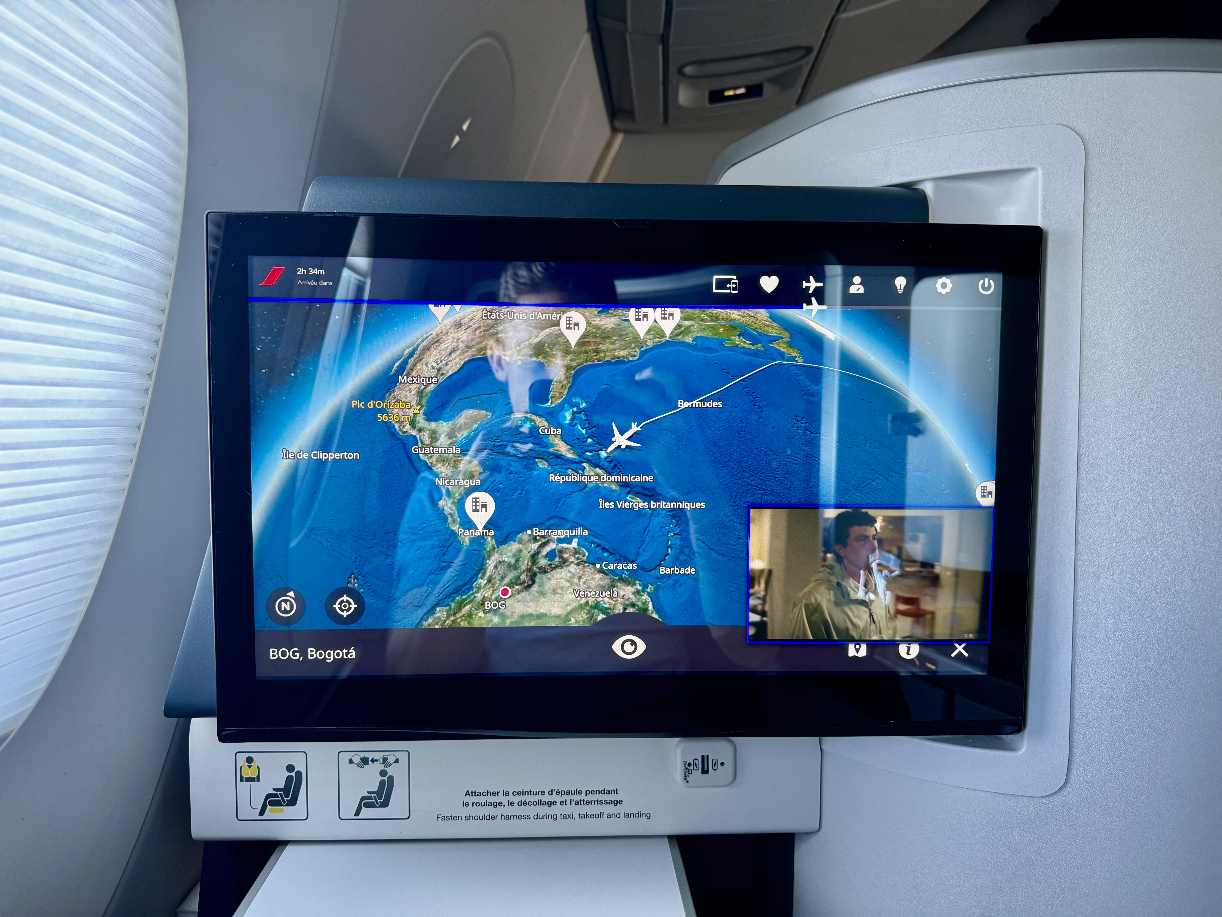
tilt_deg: -0.4
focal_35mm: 24
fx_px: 847
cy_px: 458
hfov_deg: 71.6
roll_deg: +0.1
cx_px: 611
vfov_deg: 56.8
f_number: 1.78
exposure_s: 1/88
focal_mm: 6.76
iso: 200
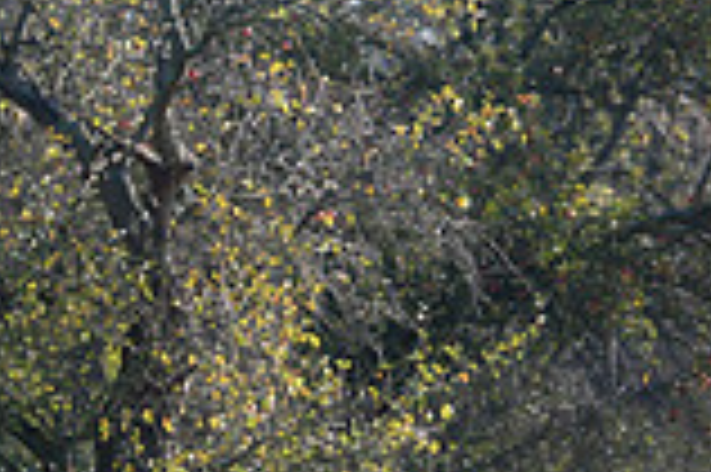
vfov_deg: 3.7
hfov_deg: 5.4
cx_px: -558
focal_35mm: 375
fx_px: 7398
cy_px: 476
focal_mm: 102
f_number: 5.6
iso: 1000
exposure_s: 1/1250
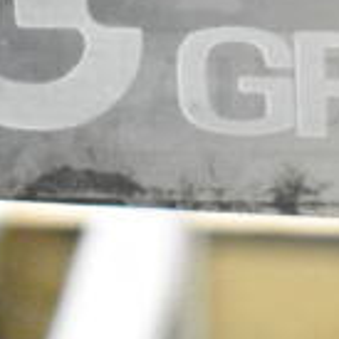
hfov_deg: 8.7
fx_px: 2204
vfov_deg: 8.7
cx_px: 396
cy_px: -46
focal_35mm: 199
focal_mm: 35
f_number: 4.5
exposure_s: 1/25
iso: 25600
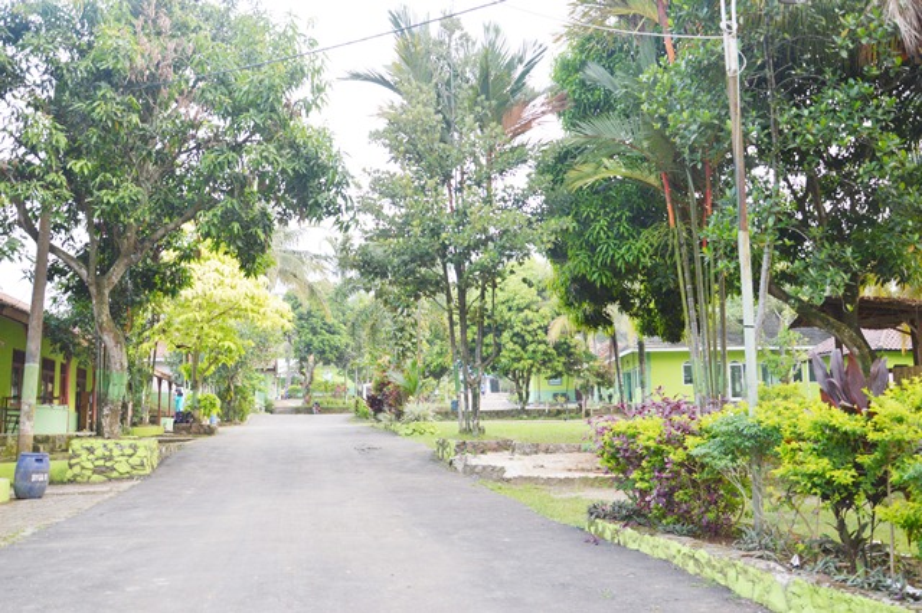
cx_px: 461
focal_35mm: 32
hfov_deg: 59.5
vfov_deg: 41.7
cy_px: 306
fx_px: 806
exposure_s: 1/100
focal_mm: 21
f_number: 5
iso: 400
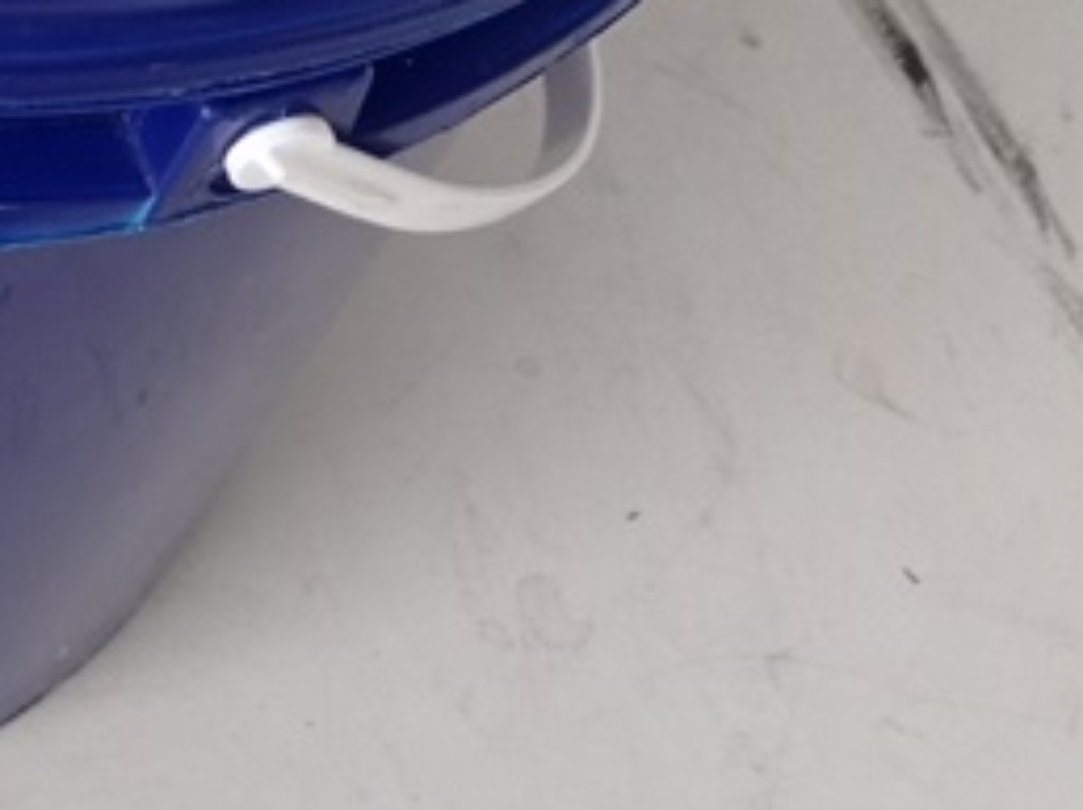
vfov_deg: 12.7
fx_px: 3470
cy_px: -365
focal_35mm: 111
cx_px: -756
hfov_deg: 15.6
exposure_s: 1/24
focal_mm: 4.7
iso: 410
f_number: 1.79
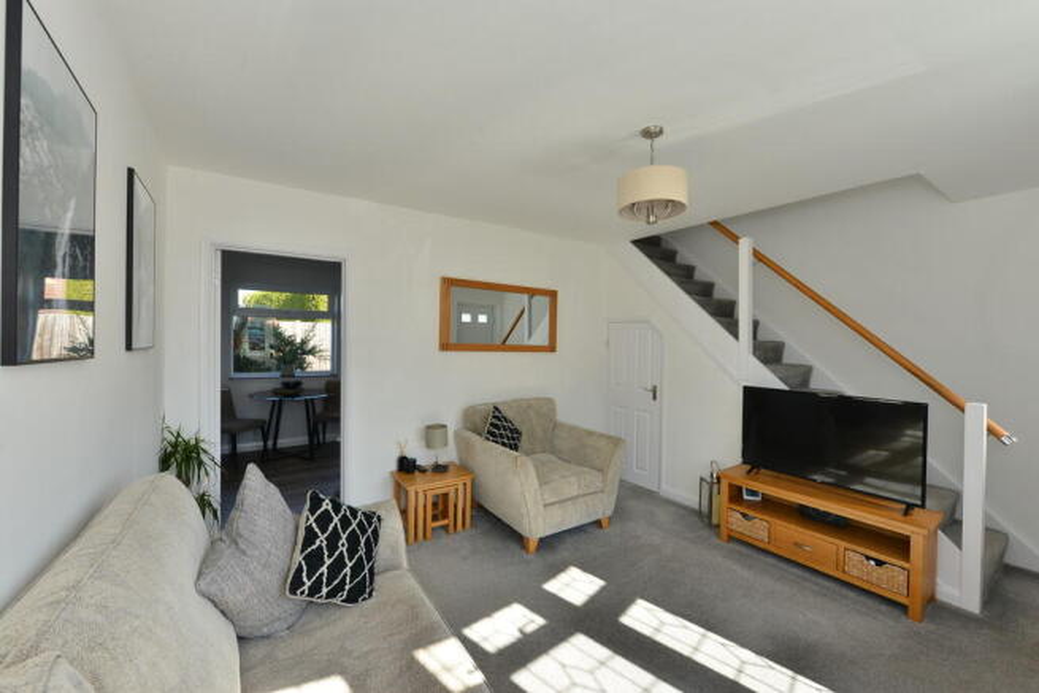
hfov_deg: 104.2
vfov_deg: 81.2
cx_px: 520
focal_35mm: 14
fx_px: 404
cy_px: 346
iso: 640
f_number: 9
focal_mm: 14
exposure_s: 1/200
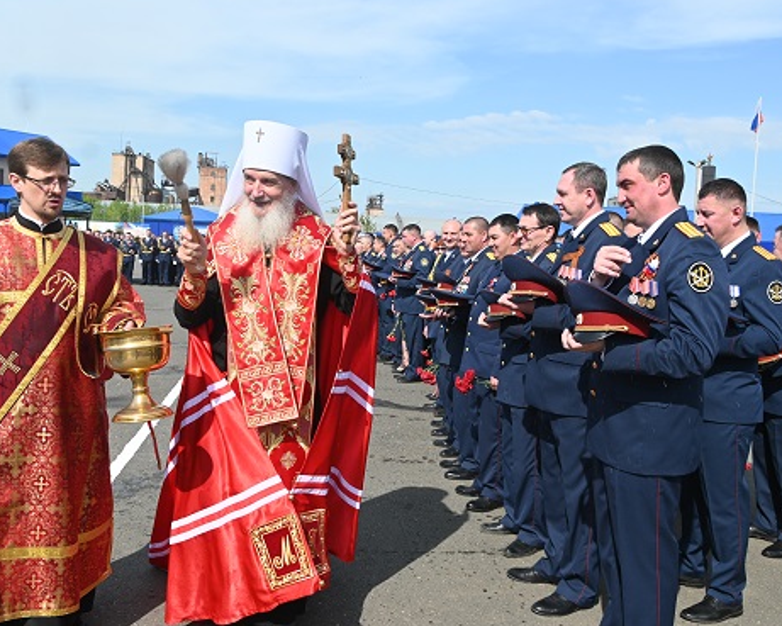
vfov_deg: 44.5
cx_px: 392
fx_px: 764
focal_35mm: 33
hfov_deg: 54.2
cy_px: 293
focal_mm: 18
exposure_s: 1/400
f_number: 7.1
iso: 100
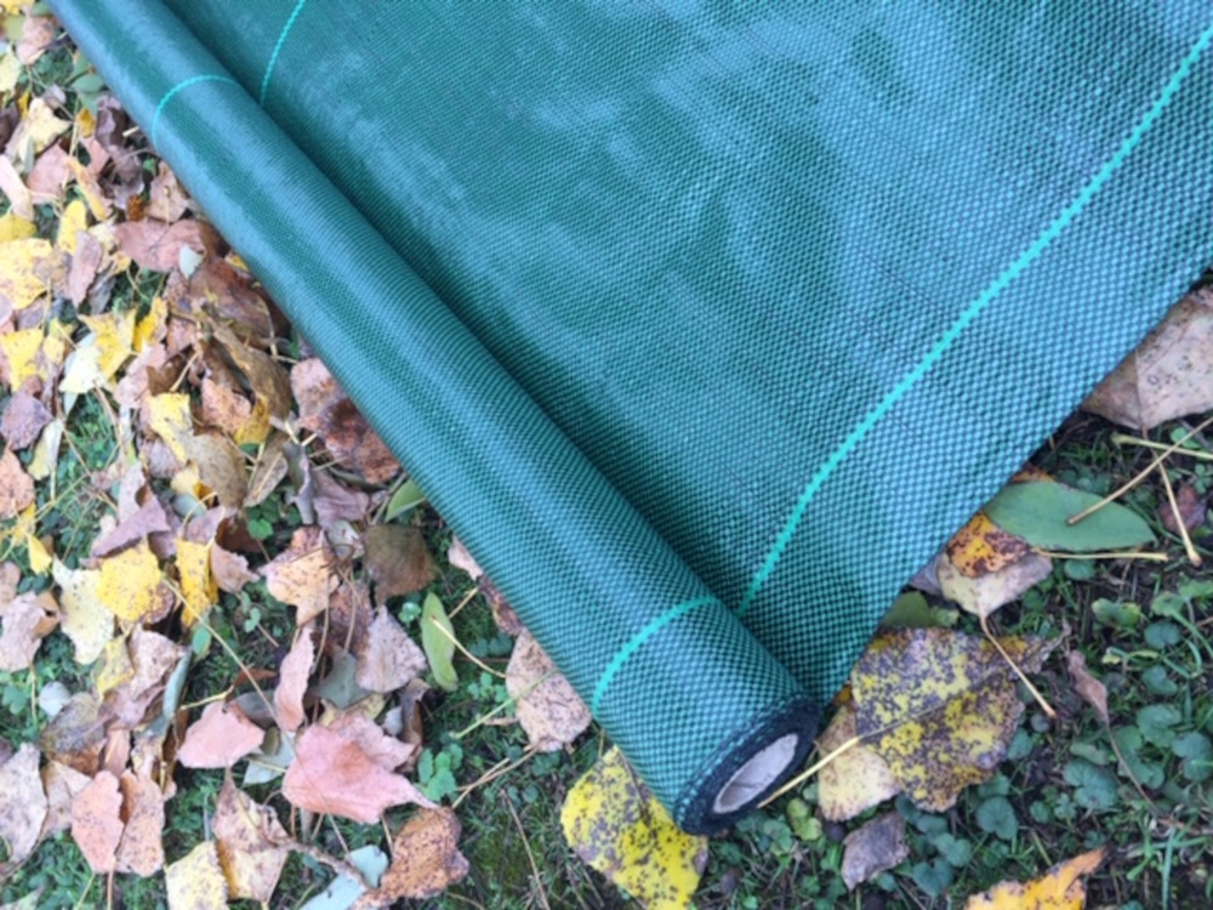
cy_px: 455
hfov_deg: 61.7
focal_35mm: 29
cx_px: 606
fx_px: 1016
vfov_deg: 48.2
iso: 32
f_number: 2.2
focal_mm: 4.15
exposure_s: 1/131
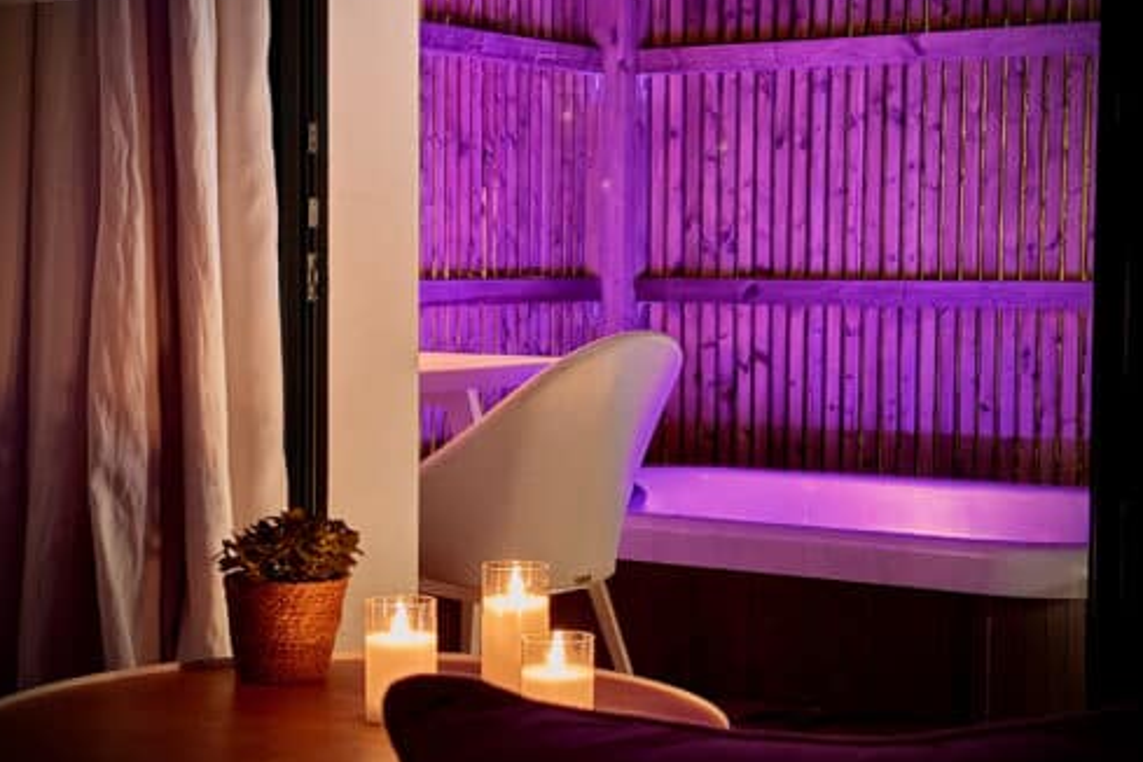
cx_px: 563
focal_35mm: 51
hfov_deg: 38.9
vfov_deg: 26.5
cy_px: 361
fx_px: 1619
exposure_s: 1/2
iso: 320
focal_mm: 6.76
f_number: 1.78
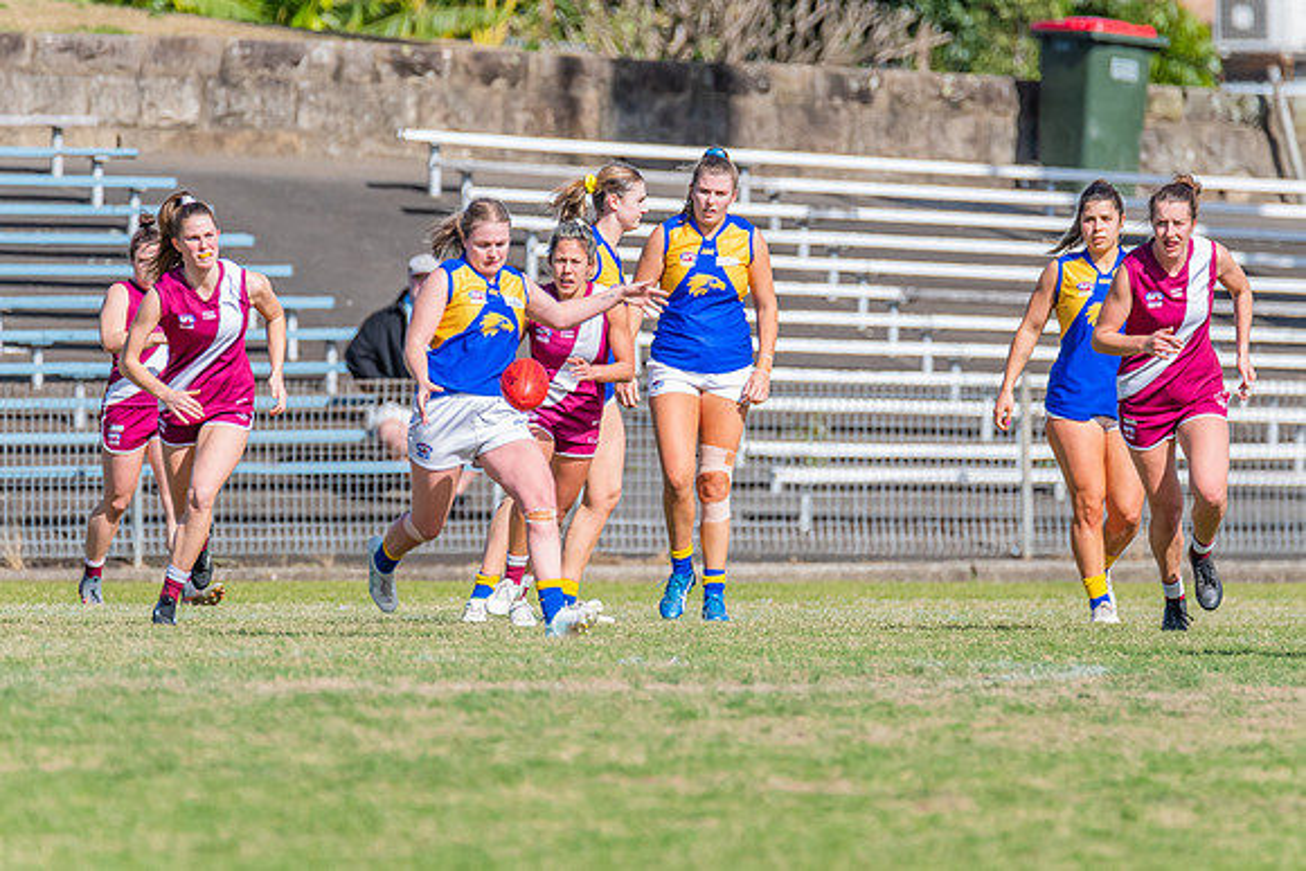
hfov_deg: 2.5
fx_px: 29795
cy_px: 373
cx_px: 694
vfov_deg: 1.7
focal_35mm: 821
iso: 800
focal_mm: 600
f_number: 9
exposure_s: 1/1600
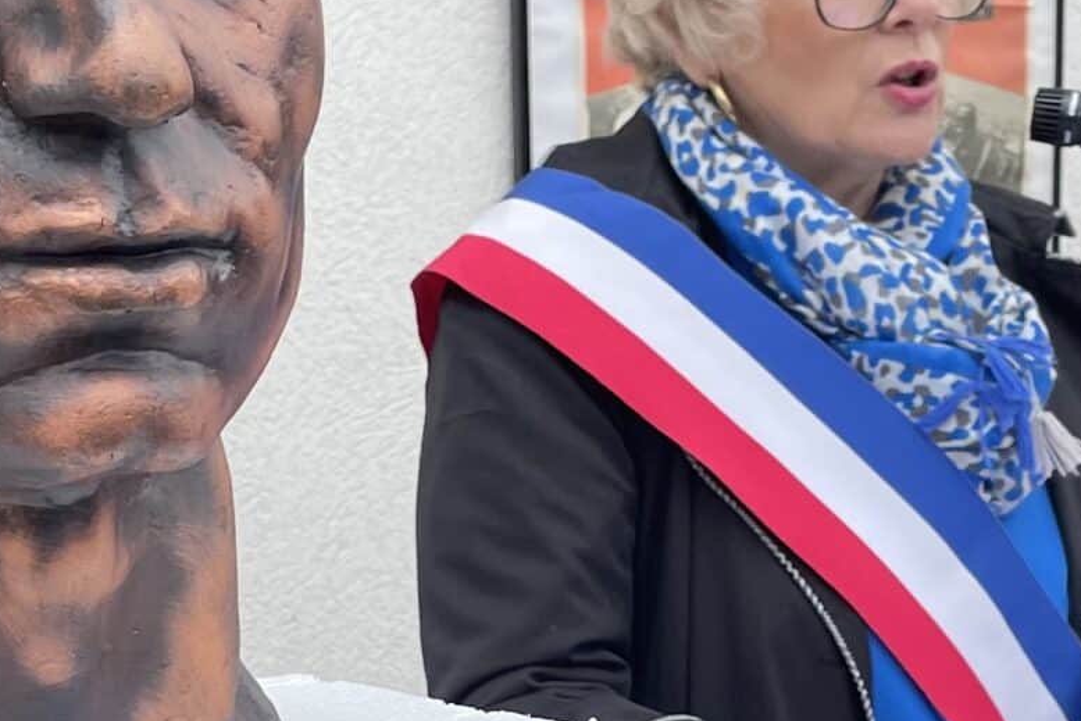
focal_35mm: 89
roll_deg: +0.5
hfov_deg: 22.9
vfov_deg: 15.2
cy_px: 614
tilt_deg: -7.3
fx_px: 2673
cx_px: 591
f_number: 1.6
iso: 32
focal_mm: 4.2
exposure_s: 1/558
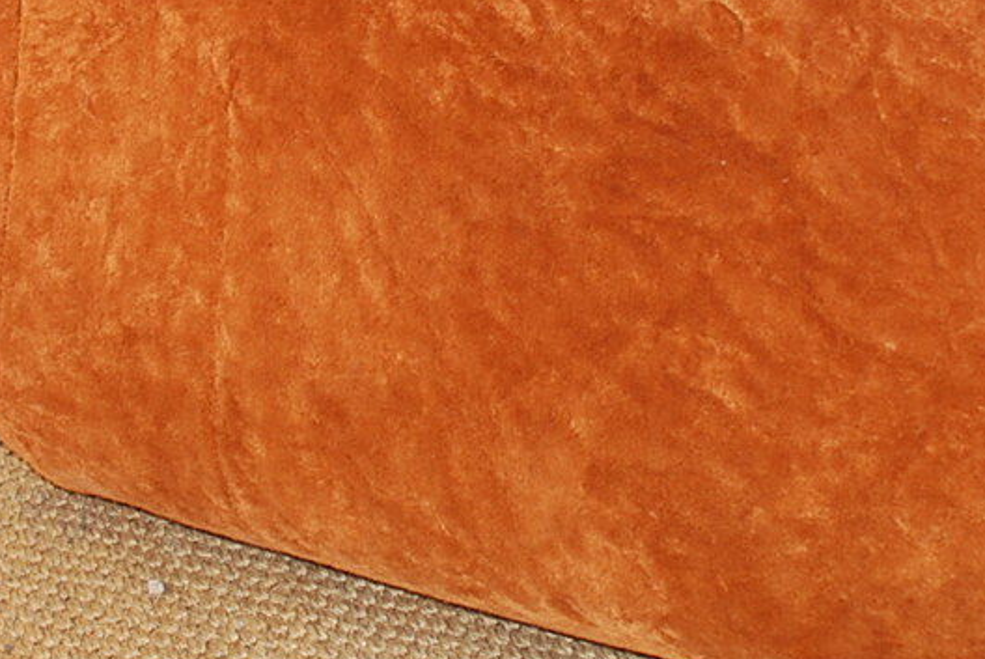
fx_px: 3313
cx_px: 326
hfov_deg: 16.9
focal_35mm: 121
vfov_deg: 11.2
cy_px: -50
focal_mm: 22
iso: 200
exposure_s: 1/60
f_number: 4
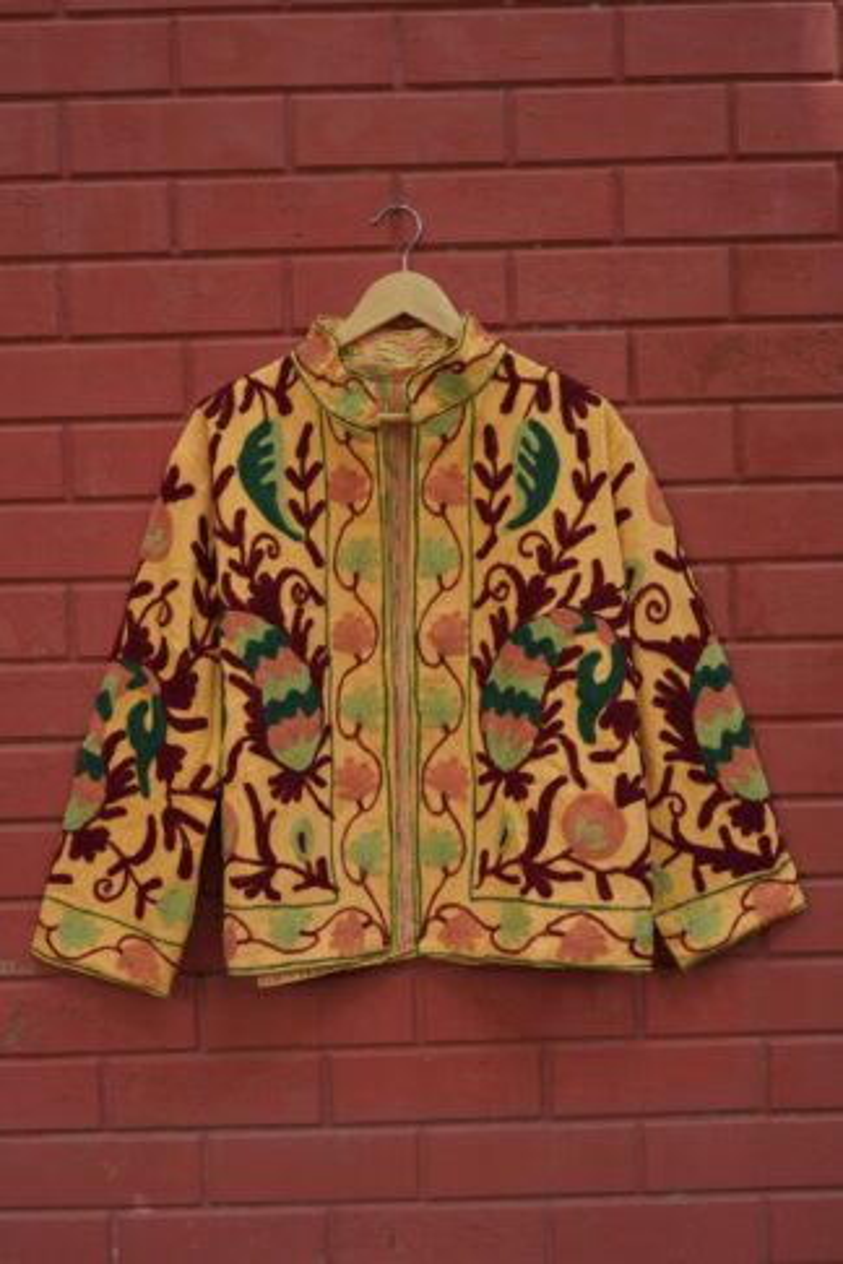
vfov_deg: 39.6
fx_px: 1756
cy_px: 632
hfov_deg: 27.0
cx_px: 422
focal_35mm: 50
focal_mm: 50
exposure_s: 1/160
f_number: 7.1
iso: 640
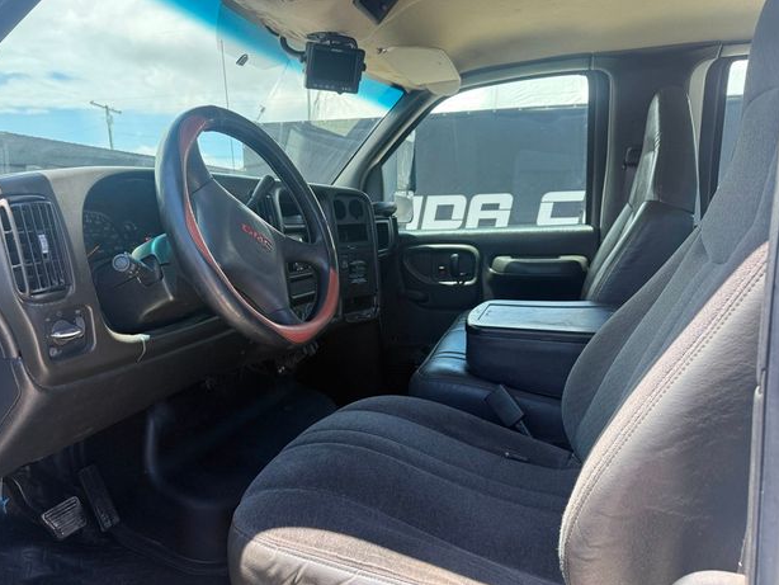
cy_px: 283
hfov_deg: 69.4
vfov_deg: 54.9
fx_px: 563
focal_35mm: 25
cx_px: 378
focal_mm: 6.76
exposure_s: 1/780
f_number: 1.78
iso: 100
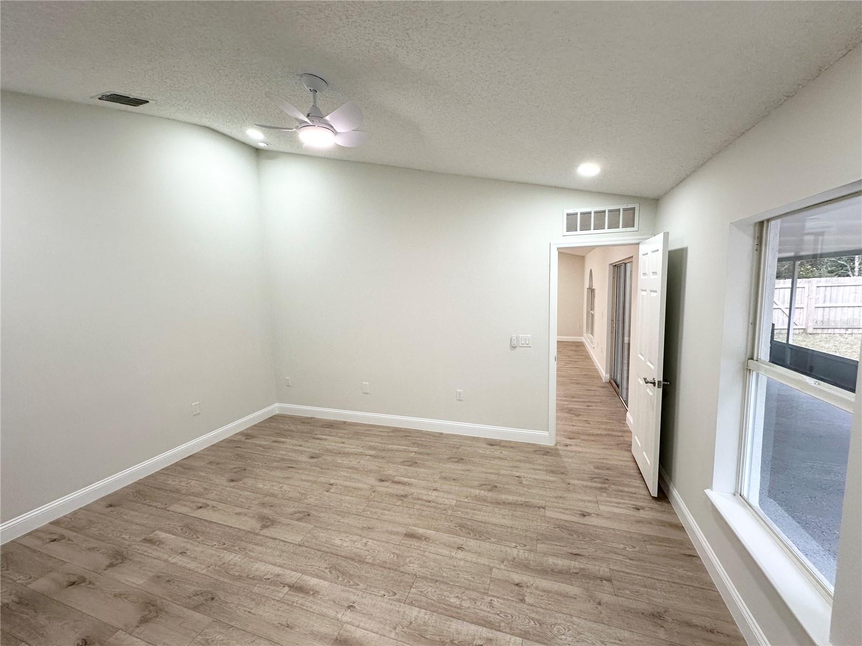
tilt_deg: -6.3
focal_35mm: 14
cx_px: 431
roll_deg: +1.7
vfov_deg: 85.7
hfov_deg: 102.1
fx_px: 349
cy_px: 323
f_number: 2.2
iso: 160
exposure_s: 1/120
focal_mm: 2.22
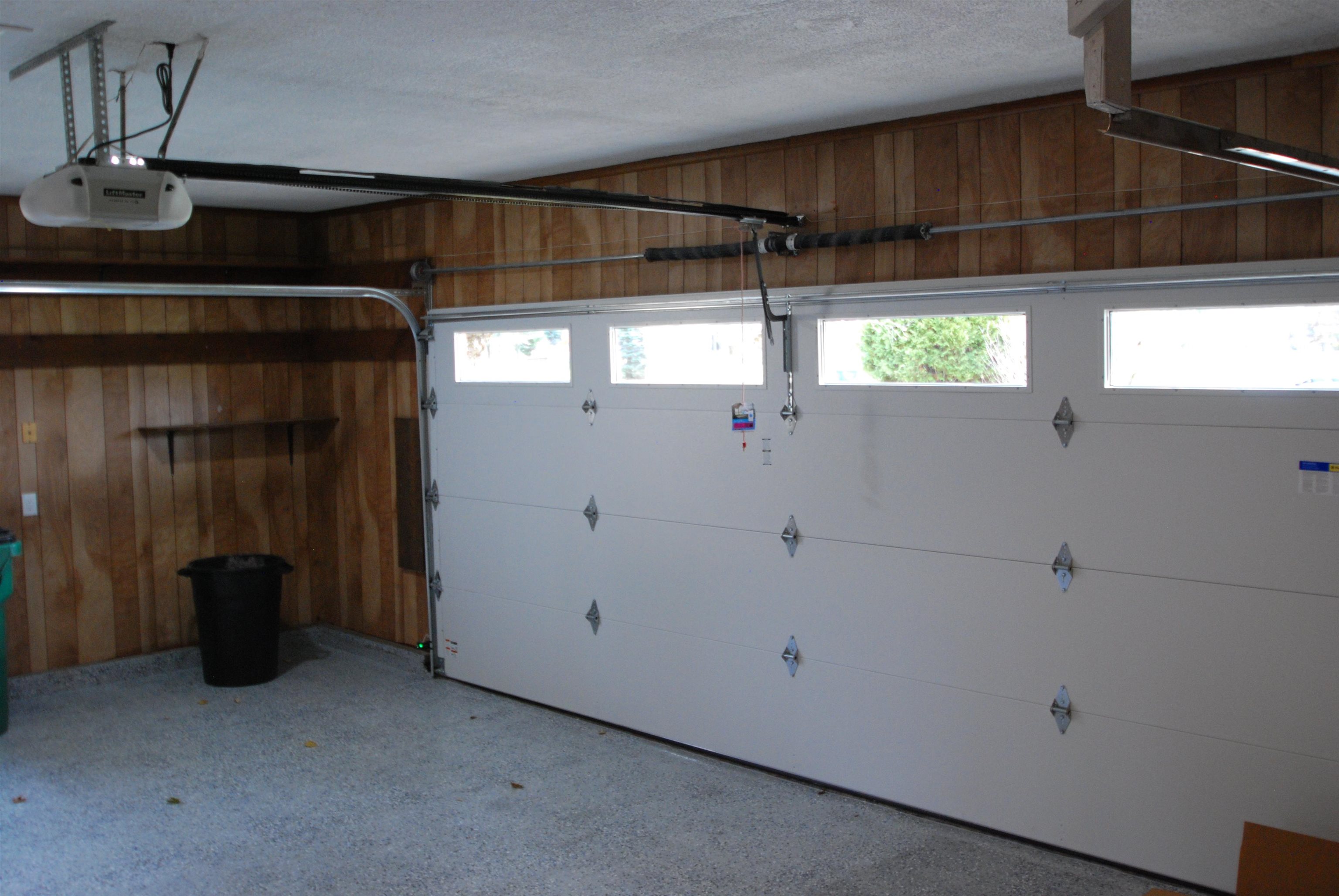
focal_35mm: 36
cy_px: 448
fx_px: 1341
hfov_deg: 53.1
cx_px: 670
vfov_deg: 37.0
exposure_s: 1/50
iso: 800
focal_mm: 24
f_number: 4.5
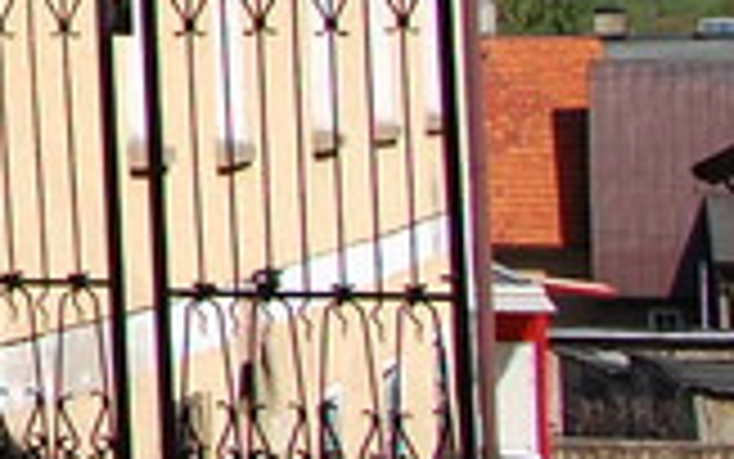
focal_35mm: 203
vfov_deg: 6.4
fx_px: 4062
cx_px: -1193
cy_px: -288
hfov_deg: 9.0
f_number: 7.1
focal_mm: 24
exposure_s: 1/640
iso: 200
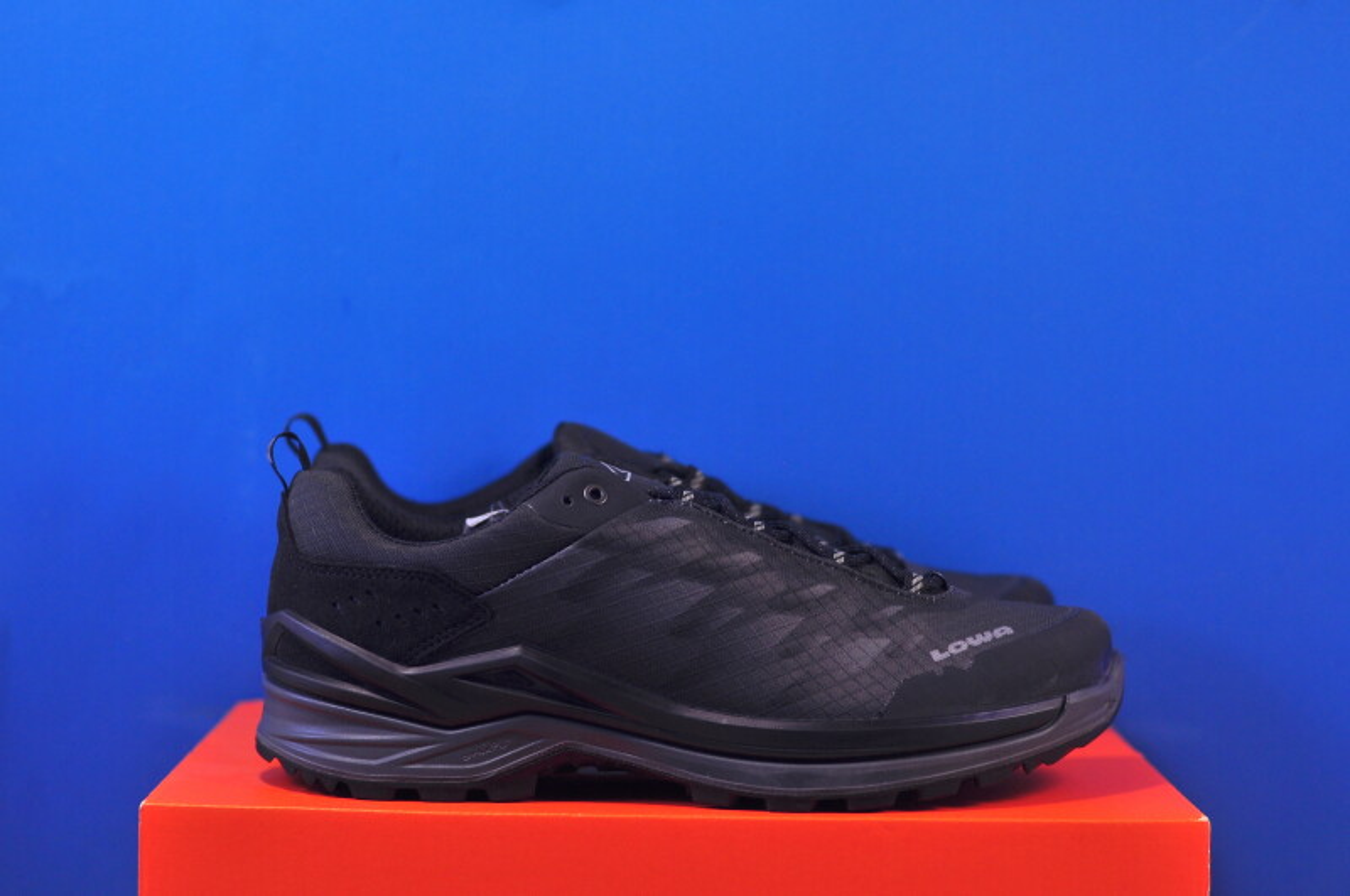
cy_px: 448
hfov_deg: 27.0
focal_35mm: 75
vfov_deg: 18.1
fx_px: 2808
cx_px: 675
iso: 250
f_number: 2.5
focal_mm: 50
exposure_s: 1/320
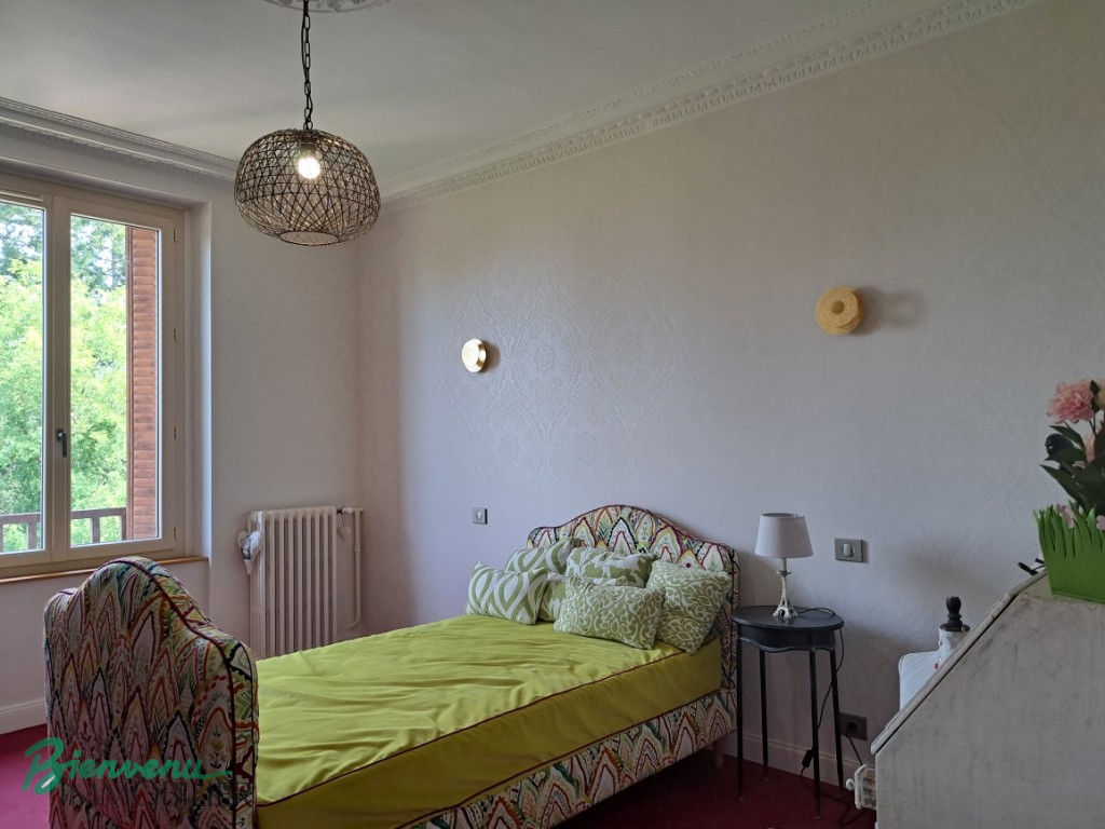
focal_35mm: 24
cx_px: 552
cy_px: 414
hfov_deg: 71.6
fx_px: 766
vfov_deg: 56.8
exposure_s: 1/50
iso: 80
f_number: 1.8
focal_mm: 5.23
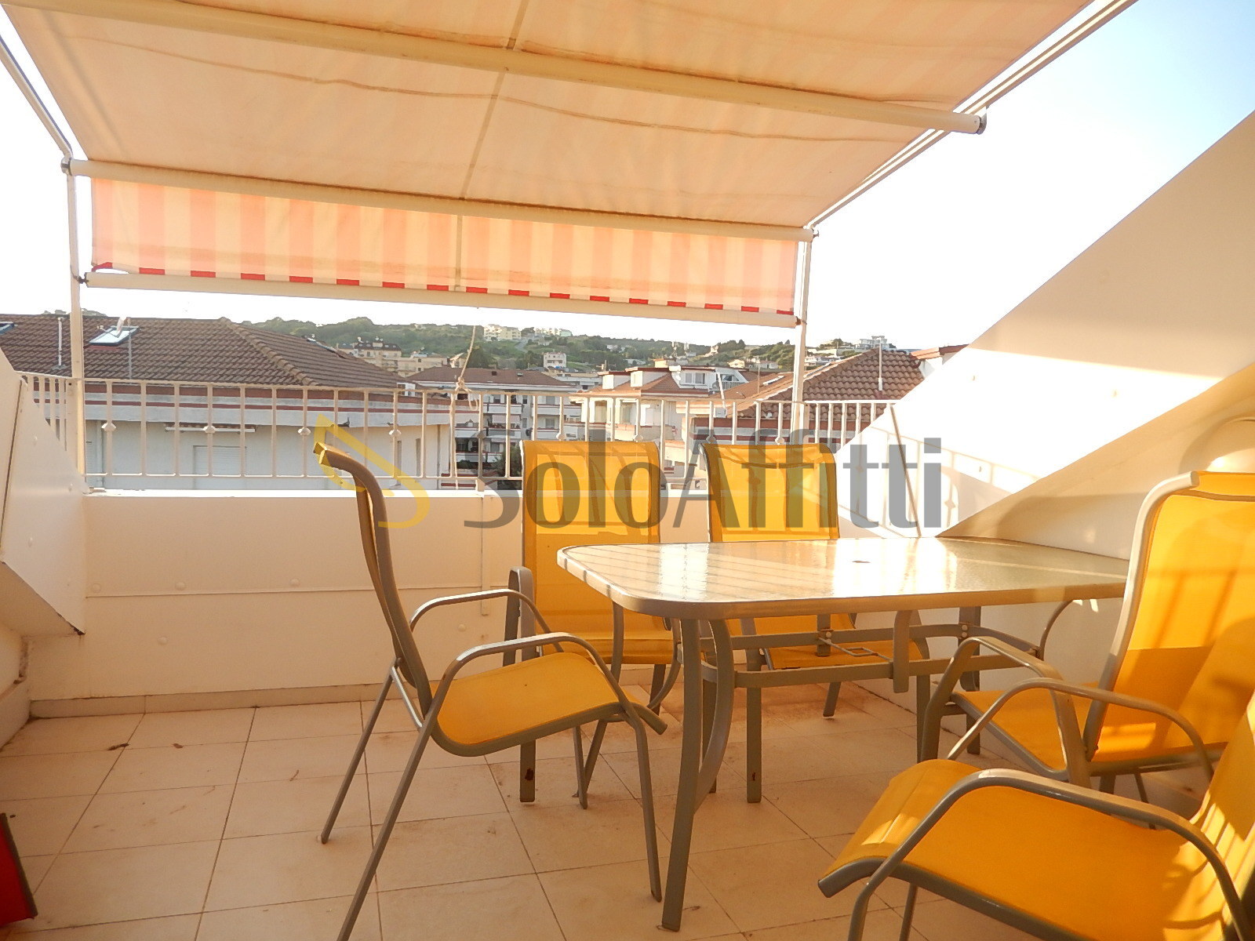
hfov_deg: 69.4
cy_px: 470
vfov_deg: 54.9
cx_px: 628
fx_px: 906
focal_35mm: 25
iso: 125
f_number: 3.4
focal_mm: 4.5
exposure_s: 1/200
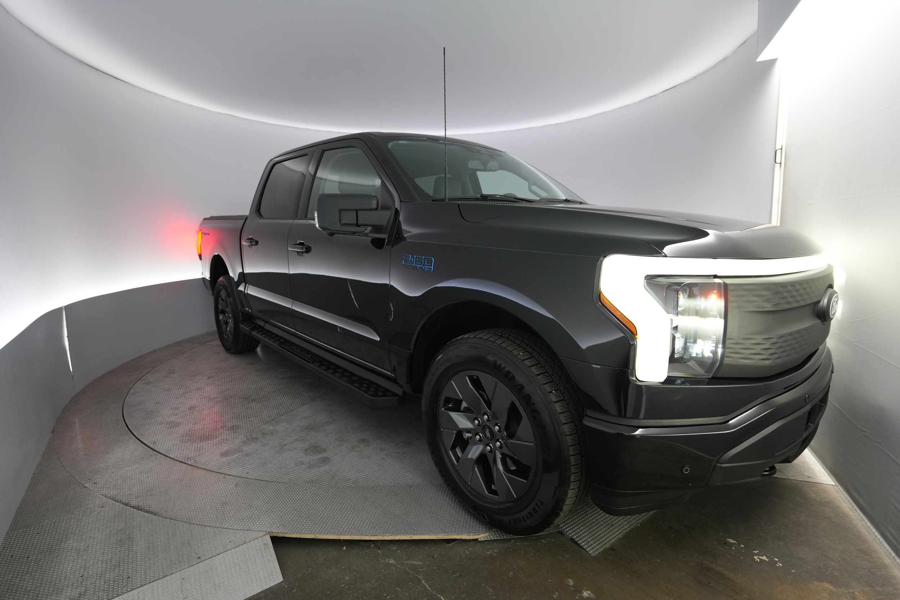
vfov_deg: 70.4
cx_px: 450
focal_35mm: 17
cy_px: 300
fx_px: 425
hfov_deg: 93.3
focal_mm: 17
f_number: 3.2
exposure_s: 1/160
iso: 1600
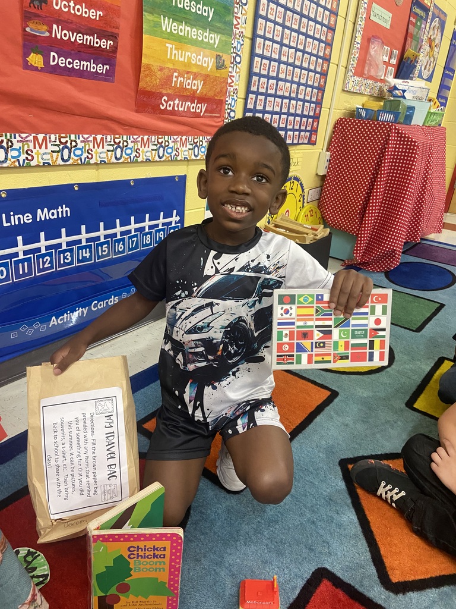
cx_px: 228
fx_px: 457
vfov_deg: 67.3
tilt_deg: -23.8
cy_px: 304
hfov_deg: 53.1
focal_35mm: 26
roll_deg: -6.0
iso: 320
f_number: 1.8
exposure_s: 1/60
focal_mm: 4.25
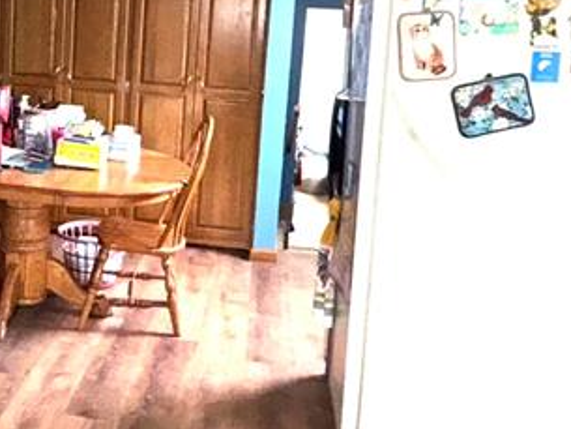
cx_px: 99
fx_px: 776
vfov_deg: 30.3
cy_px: 103
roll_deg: -4.6
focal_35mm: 47
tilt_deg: -9.0
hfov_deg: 38.6
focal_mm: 2.22
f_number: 2.2
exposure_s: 1/60
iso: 200
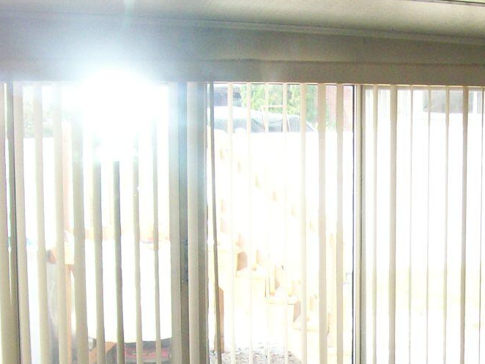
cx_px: 393
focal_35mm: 87
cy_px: 413
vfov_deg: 16.4
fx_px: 1219
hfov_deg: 22.2
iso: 140
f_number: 2.7
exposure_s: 1/103
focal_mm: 6
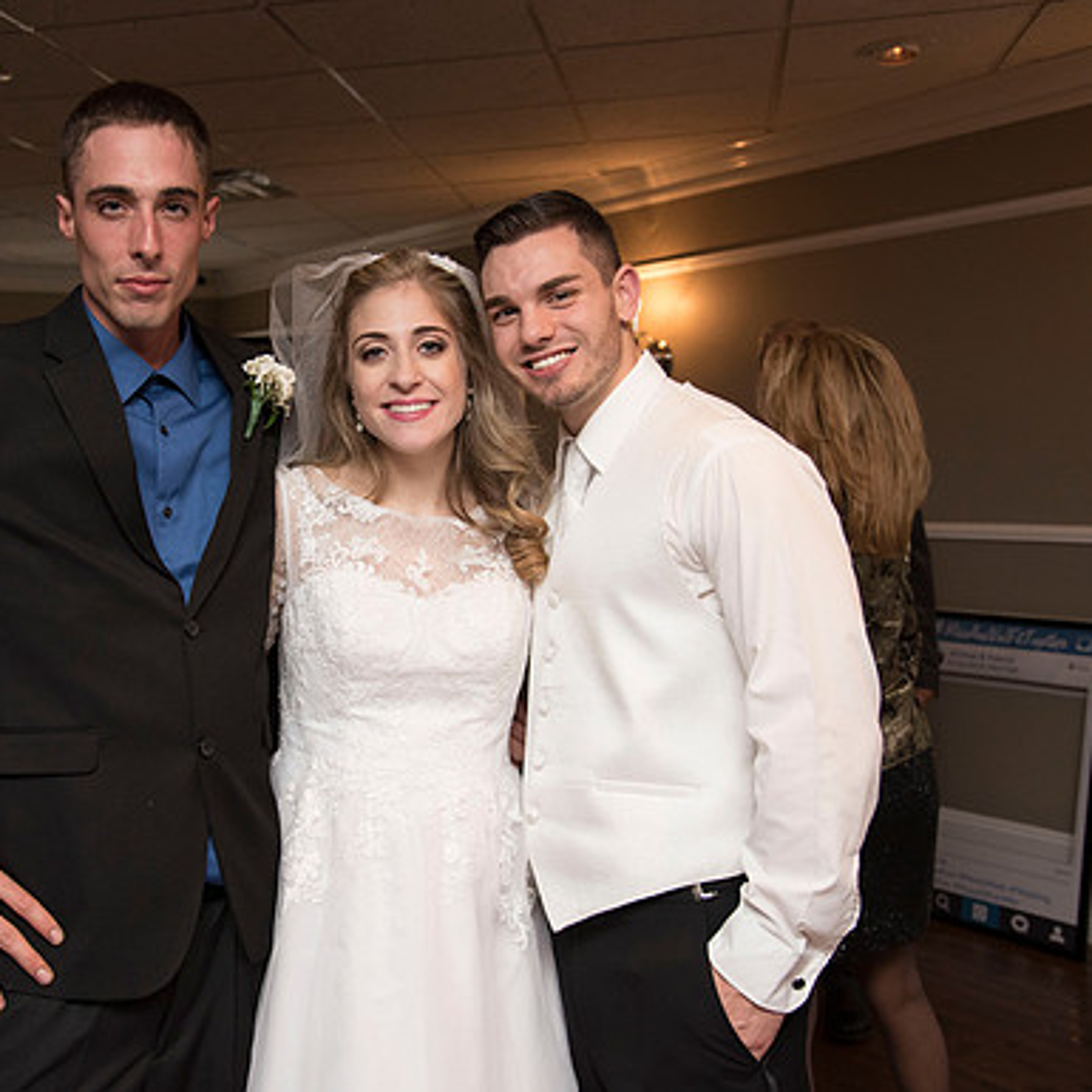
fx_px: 1463
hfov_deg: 40.4
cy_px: 546
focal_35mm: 41
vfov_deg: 40.9
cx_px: 366
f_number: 4
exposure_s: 1/125
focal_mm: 32
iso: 2000
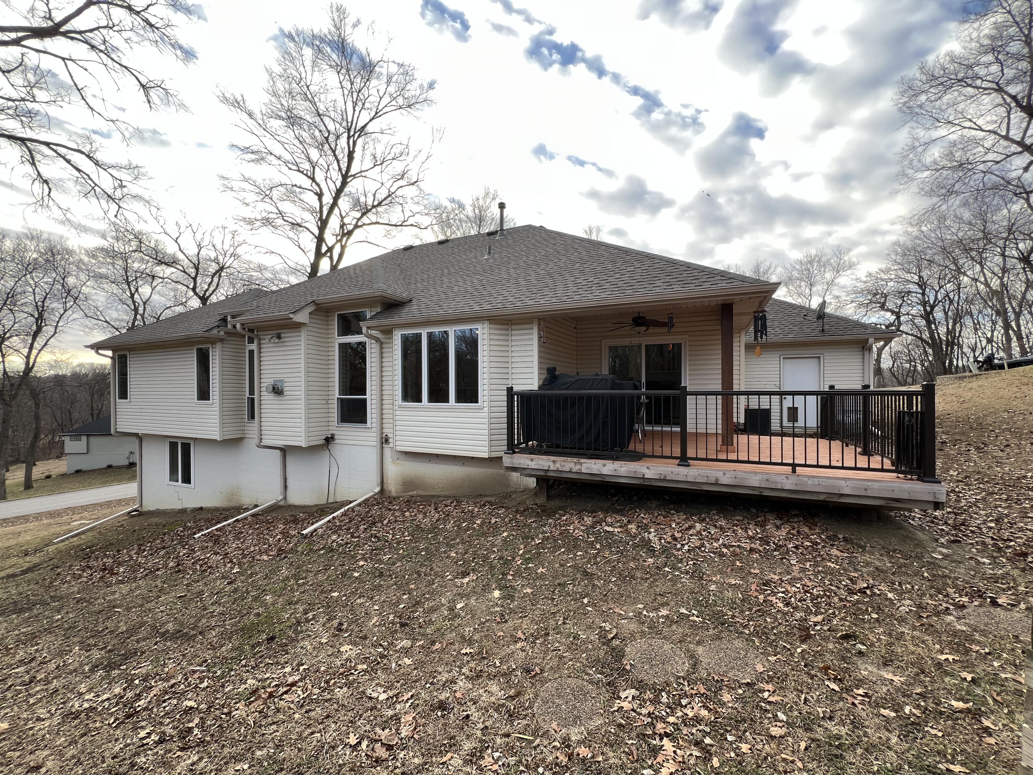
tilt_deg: +0.3
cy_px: 388
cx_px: 516
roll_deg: +0.1
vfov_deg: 89.9
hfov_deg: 106.2
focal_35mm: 13
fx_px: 388
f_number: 1.8
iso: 32
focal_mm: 1.57
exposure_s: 1/116
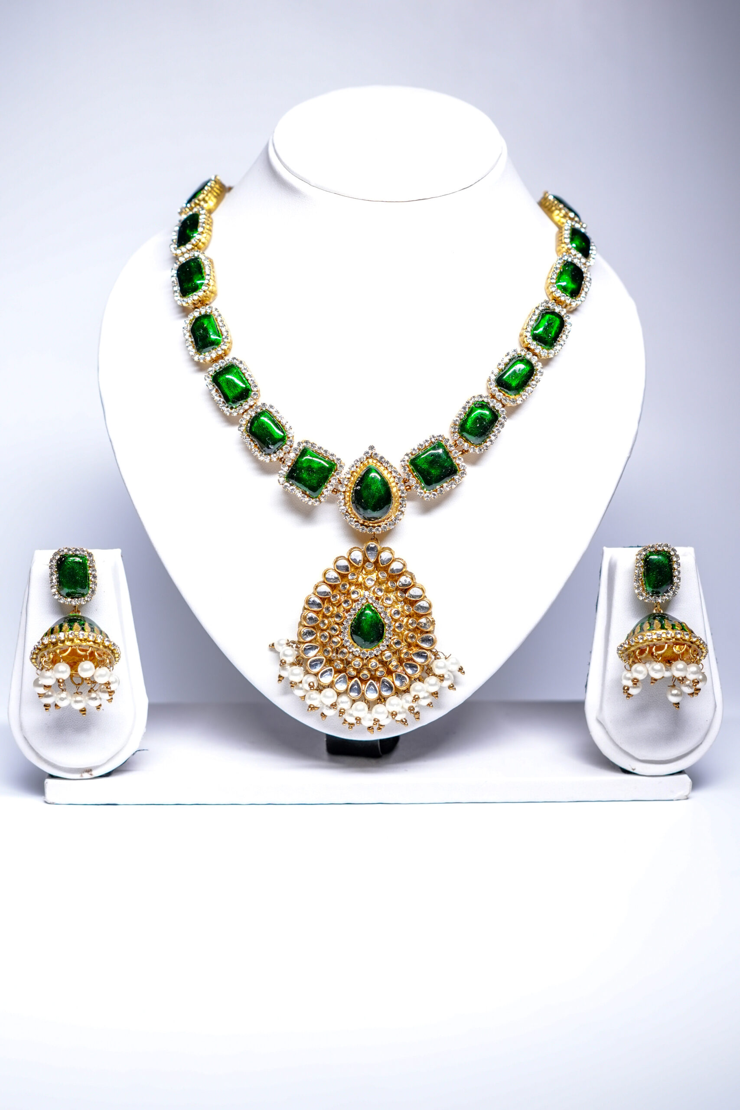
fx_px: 1603
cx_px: 370
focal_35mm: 52
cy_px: 555
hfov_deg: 26.0
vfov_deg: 38.2
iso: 320
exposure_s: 1/200
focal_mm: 35
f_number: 3.2
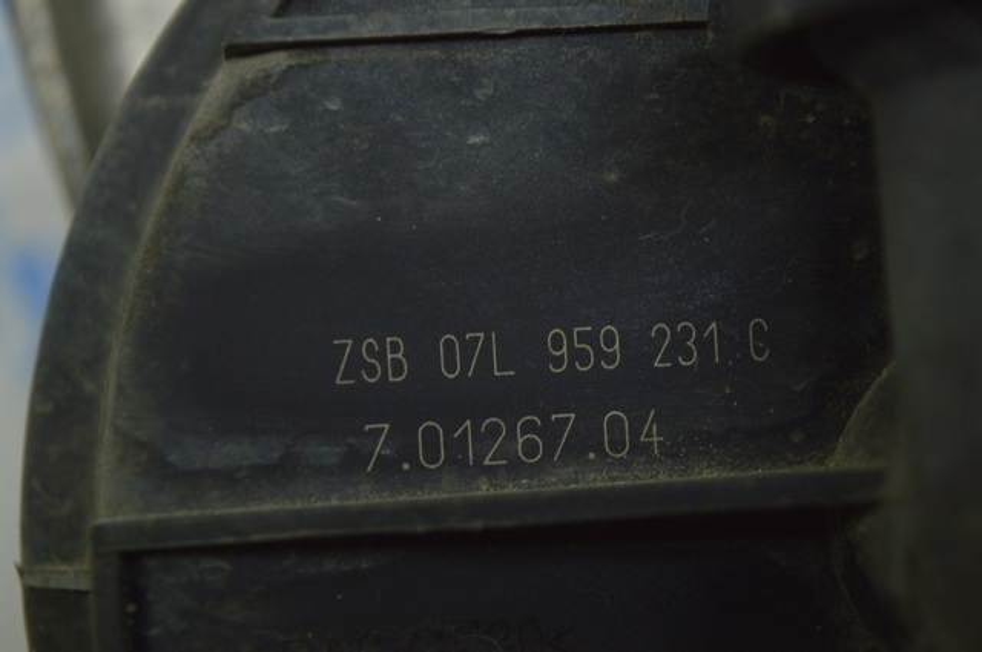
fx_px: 2248
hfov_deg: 24.6
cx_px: 491
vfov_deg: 16.5
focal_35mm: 82
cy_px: 326
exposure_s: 1/60
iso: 400
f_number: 5.6
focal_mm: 55
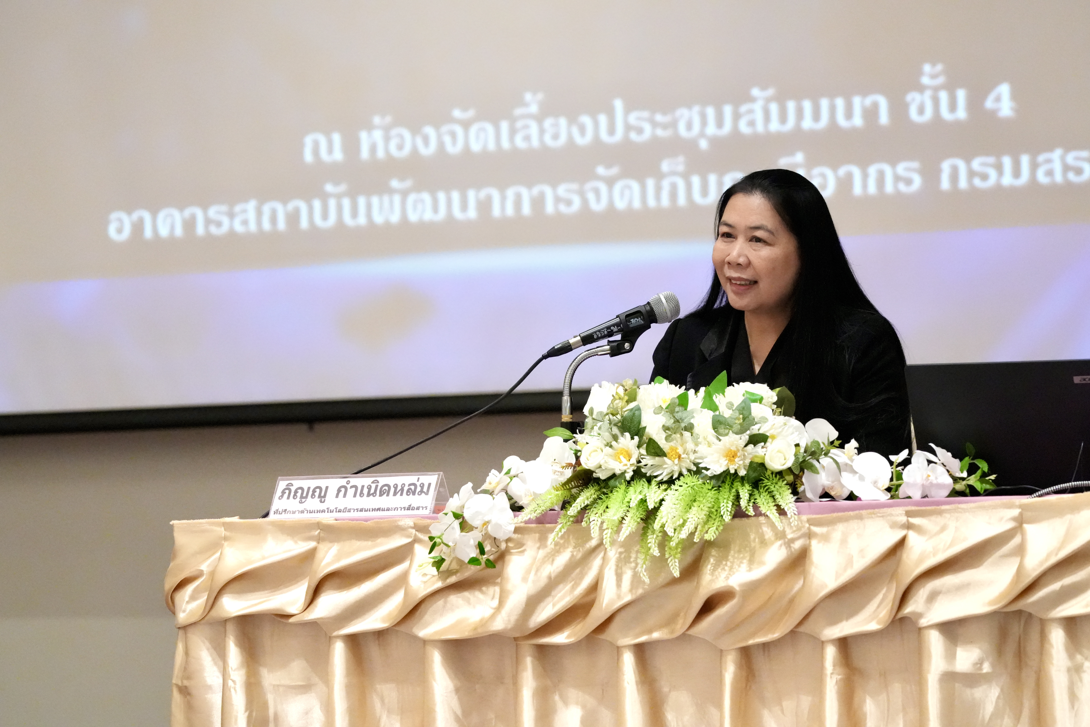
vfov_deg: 8.6
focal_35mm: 159
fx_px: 4814
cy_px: 364
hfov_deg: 12.9
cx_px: 545
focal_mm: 159
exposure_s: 1/250
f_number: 7.1
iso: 16000
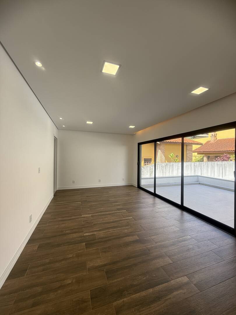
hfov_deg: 85.7
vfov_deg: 102.1
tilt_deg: +0.4
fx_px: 127
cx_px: 118
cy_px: 158
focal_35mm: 14
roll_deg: -1.3
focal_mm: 2.22
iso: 64
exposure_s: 1/344
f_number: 2.2
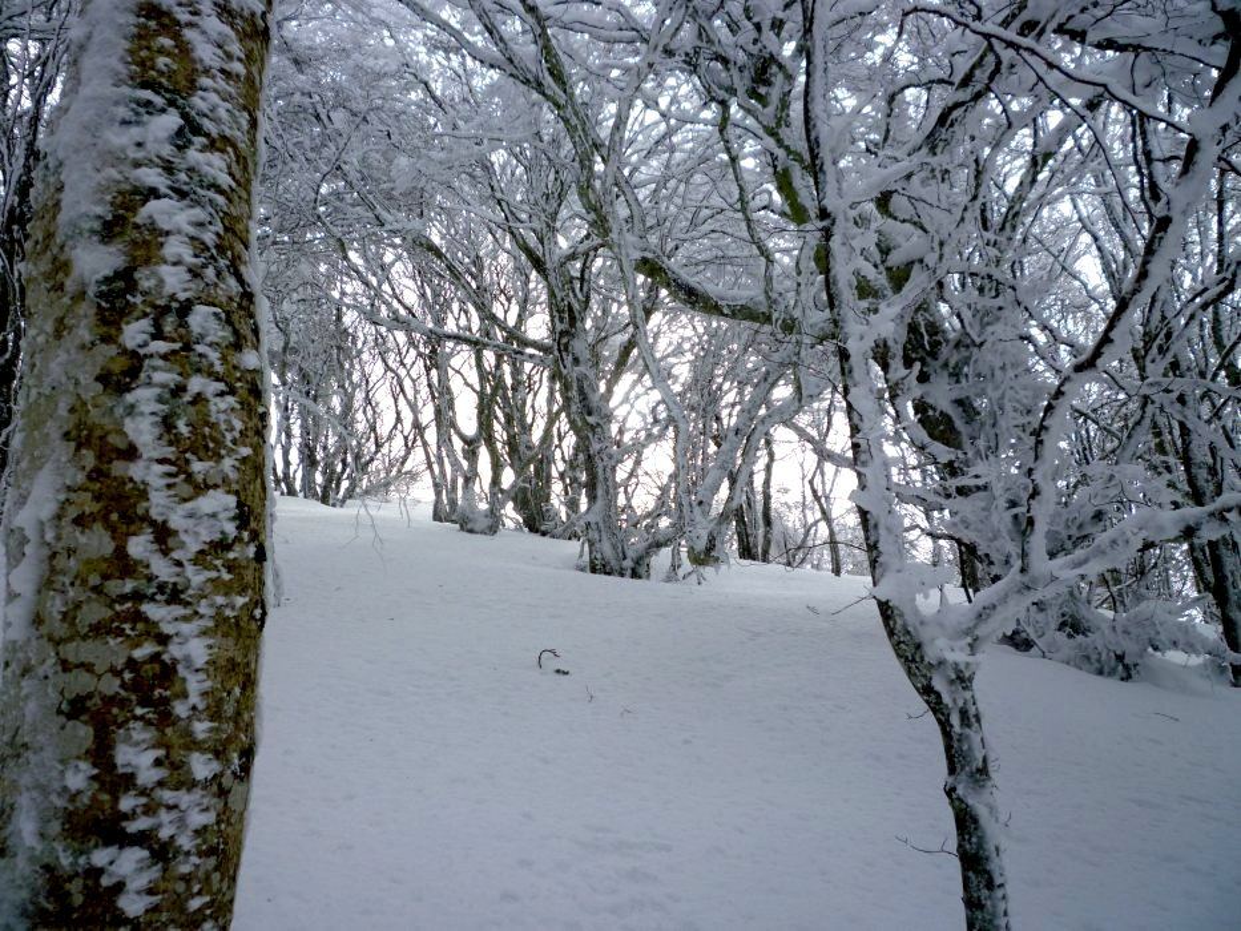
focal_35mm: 29
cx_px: 620
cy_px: 466
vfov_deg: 48.2
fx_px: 1040
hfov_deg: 61.7
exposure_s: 1/500
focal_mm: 5.2
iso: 80
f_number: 3.3
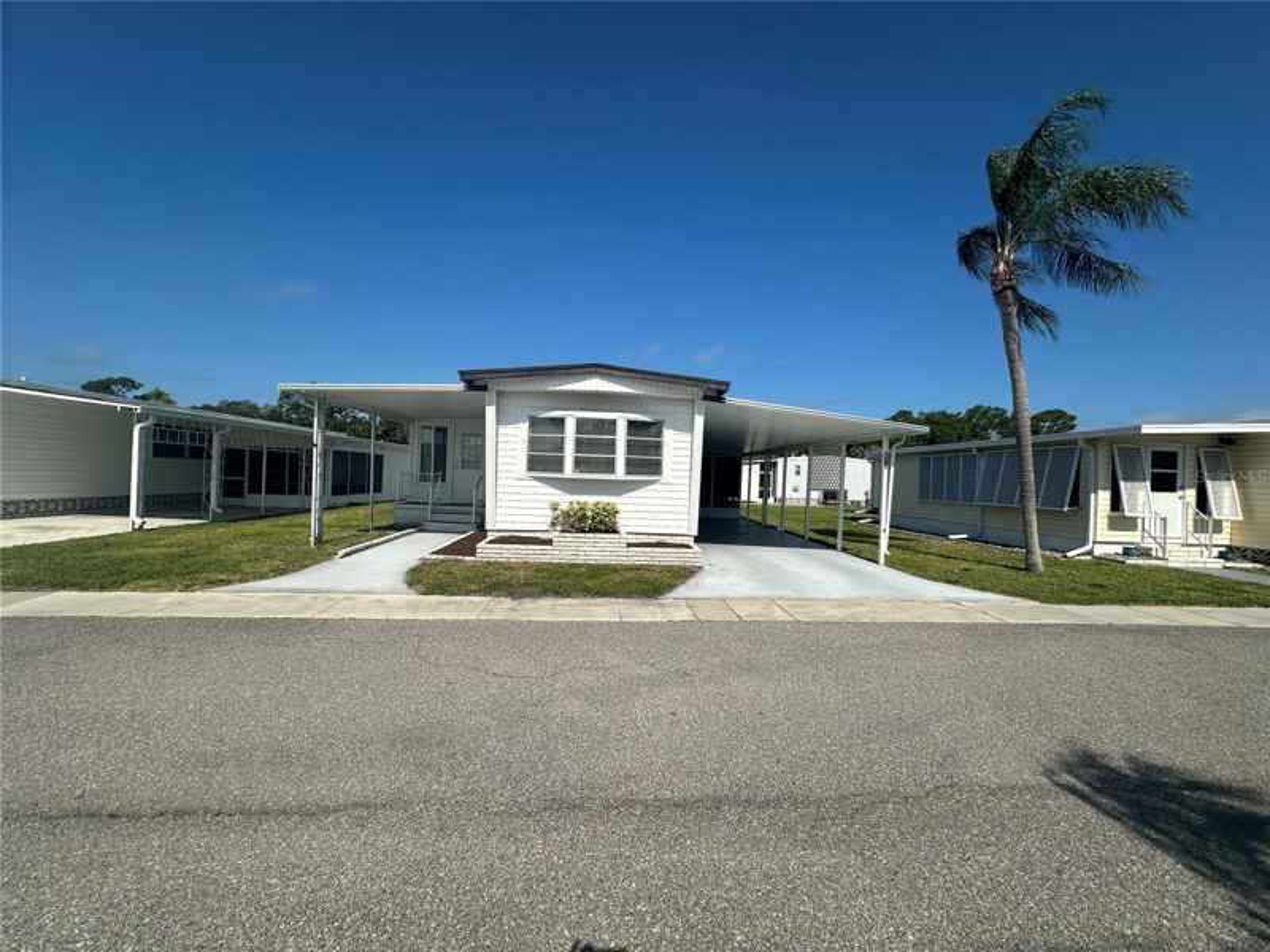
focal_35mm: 14
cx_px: 635
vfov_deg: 85.7
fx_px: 514
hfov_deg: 102.1
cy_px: 476
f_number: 2.2
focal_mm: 2.22
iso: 50
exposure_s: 1/4831
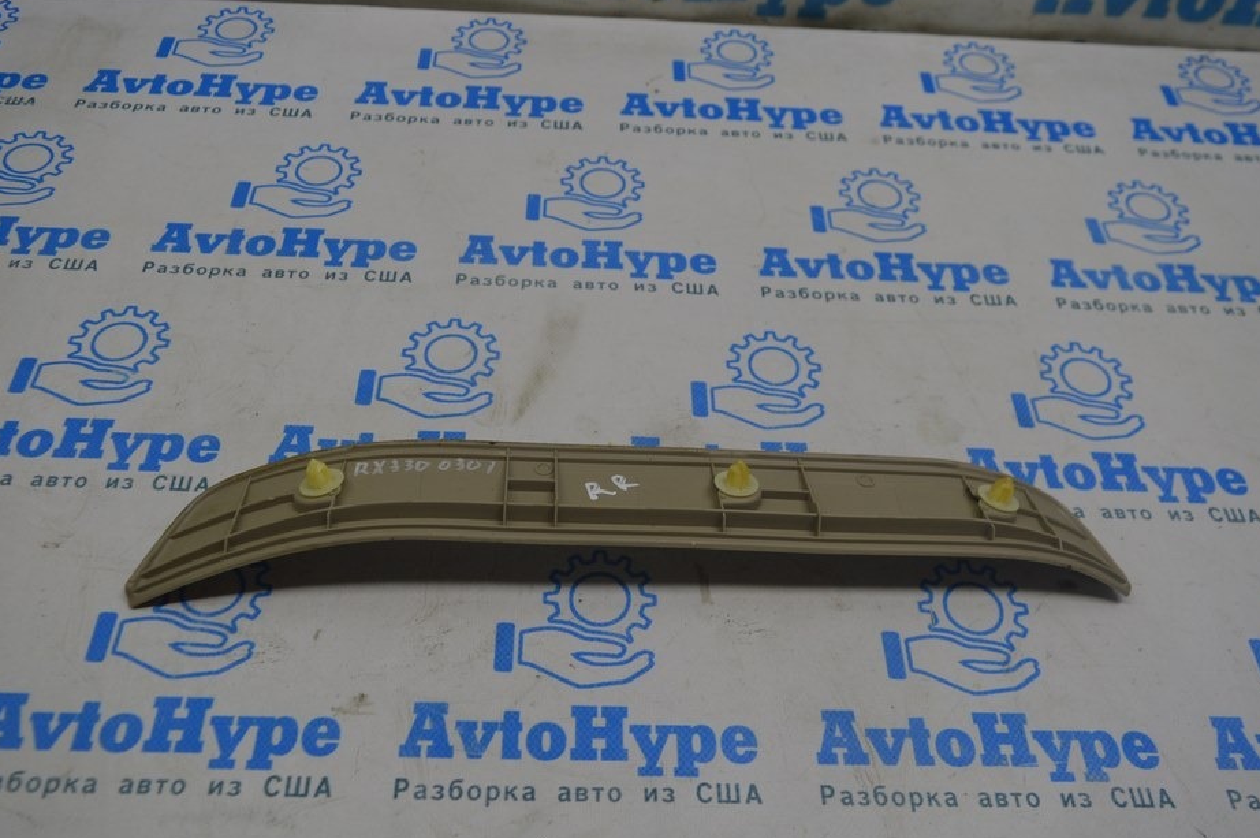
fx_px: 1049
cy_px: 437
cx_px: 601
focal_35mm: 30
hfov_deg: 61.9
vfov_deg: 43.5
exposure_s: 1/100
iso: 400
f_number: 5
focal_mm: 18
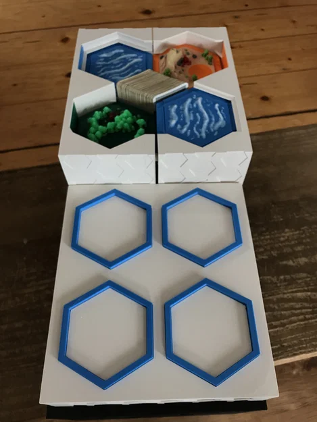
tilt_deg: -59.4
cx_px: 158
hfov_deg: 49.8
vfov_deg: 63.4
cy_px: 211
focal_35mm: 28
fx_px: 342
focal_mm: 3.99
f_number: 1.8
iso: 40
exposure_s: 1/25
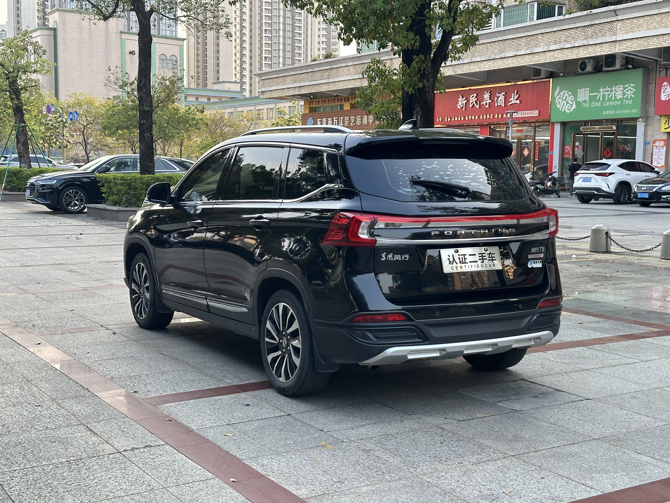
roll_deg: -1.0
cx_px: 335
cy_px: 252
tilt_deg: -5.5
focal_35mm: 48
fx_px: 929
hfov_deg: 39.7
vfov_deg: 30.3
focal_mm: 6.86
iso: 64
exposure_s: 1/205
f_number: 1.78
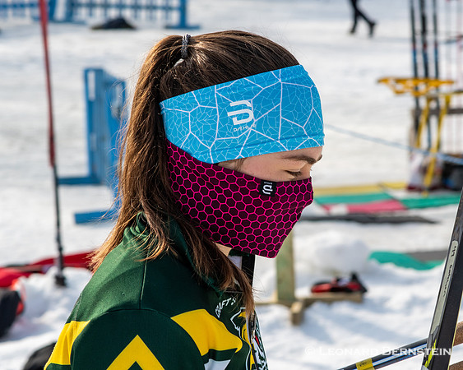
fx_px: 2001
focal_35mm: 146
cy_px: 182
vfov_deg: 10.6
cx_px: 283
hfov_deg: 13.2
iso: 400
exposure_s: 1/640
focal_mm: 85
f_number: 8
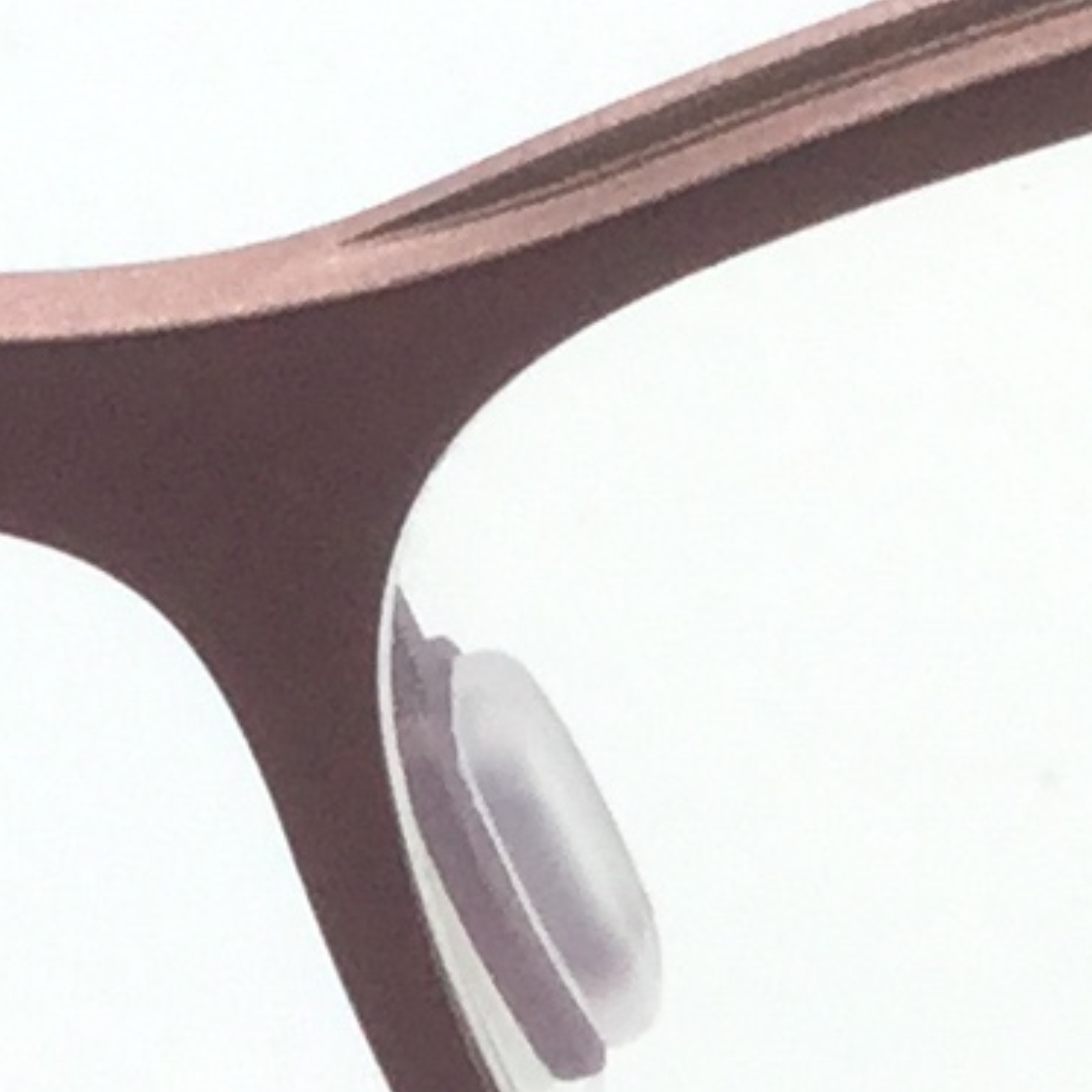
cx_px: 32
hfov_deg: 7.3
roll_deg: -0.8
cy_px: 451
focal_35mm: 240
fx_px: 8566
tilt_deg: -29.8
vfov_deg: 7.3
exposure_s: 1/100
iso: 40
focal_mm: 3.3
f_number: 2.4
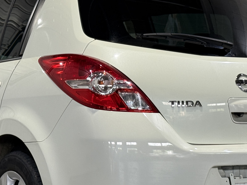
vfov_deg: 12.1
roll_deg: -0.3
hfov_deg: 16.1
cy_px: 104
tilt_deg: +0.9
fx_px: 871
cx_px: 101
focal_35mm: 122
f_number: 1.78
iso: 64
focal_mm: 6.76
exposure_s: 1/60
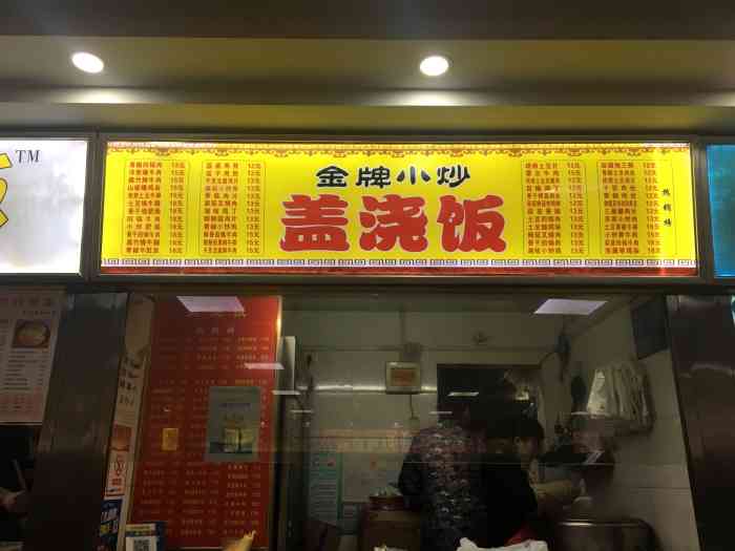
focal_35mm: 29
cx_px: 368
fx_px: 616
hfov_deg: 61.7
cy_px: 276
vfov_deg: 48.2
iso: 25
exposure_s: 1/33
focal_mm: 4.15
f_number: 2.2
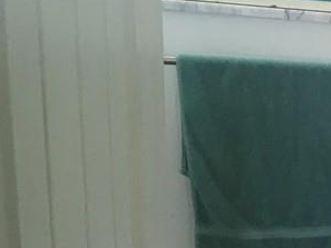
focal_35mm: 100
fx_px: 957
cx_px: 524
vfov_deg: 14.3
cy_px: 300
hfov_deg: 17.3
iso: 64
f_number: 2.2
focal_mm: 4.15
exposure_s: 1/30
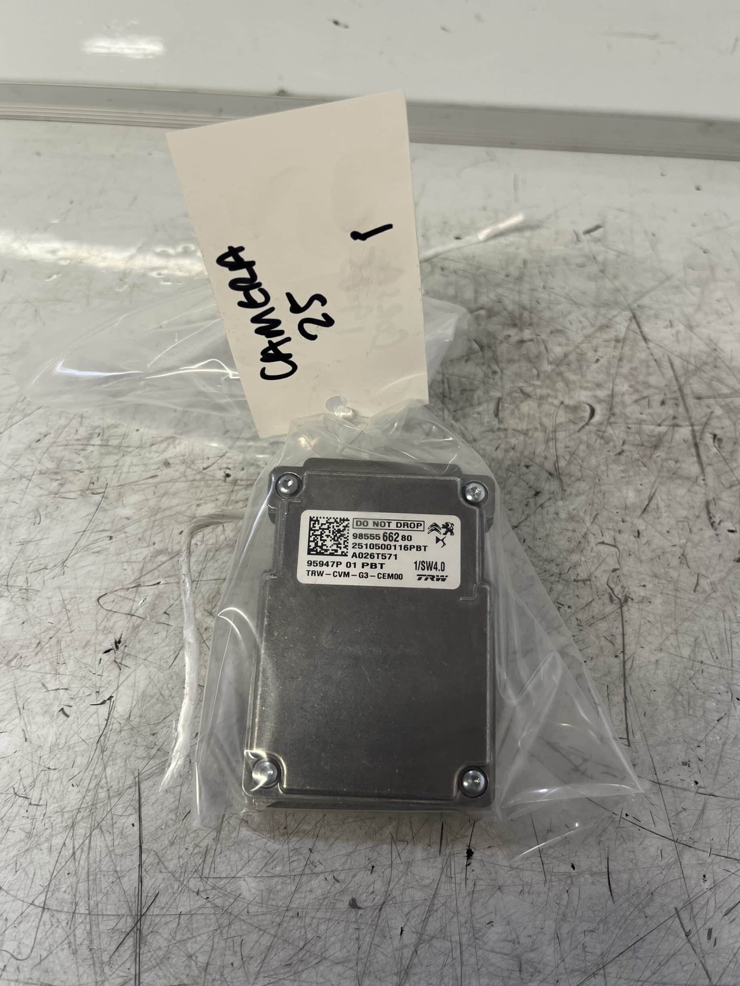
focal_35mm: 27
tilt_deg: -50.8
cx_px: 375
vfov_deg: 65.3
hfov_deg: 51.4
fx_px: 770
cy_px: 482
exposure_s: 1/50
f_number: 1.6
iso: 64
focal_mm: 5.1
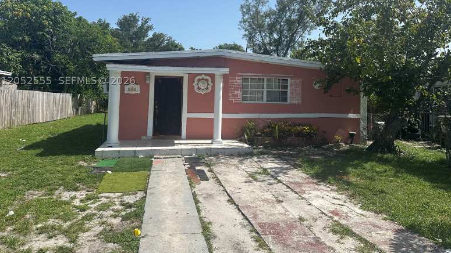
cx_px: 225
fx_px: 323
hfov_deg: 69.9
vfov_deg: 42.2
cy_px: 81
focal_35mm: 27
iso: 80
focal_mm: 6.86
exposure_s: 1/5000
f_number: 1.78
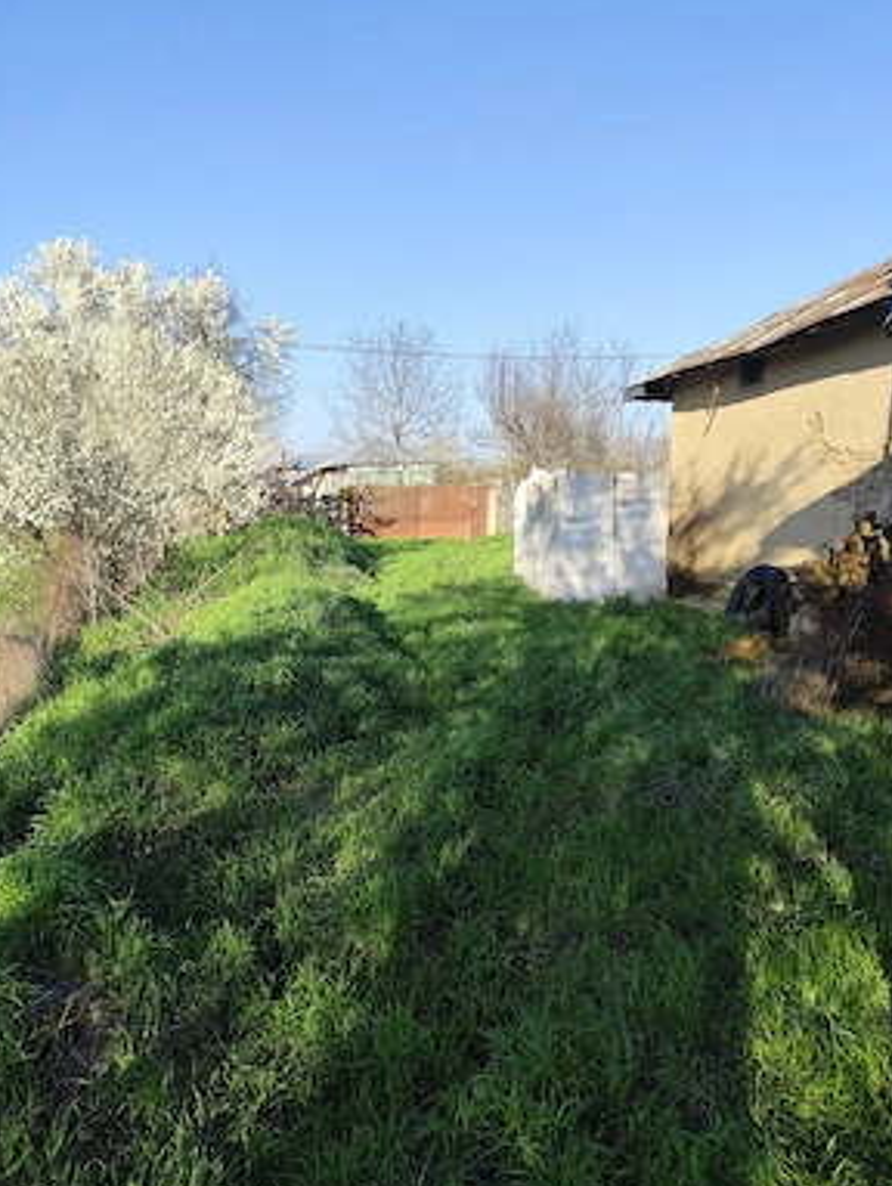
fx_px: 823
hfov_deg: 56.9
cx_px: 446
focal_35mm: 24
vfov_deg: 71.5
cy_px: 610
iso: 50
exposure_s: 1/490
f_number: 1.65
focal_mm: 6.19
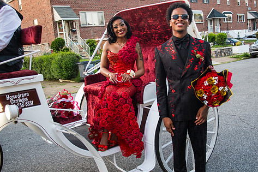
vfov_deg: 35.0
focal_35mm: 38
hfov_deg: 50.6
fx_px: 272
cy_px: 86
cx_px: 145
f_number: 3.7
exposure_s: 1/125
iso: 800
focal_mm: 30
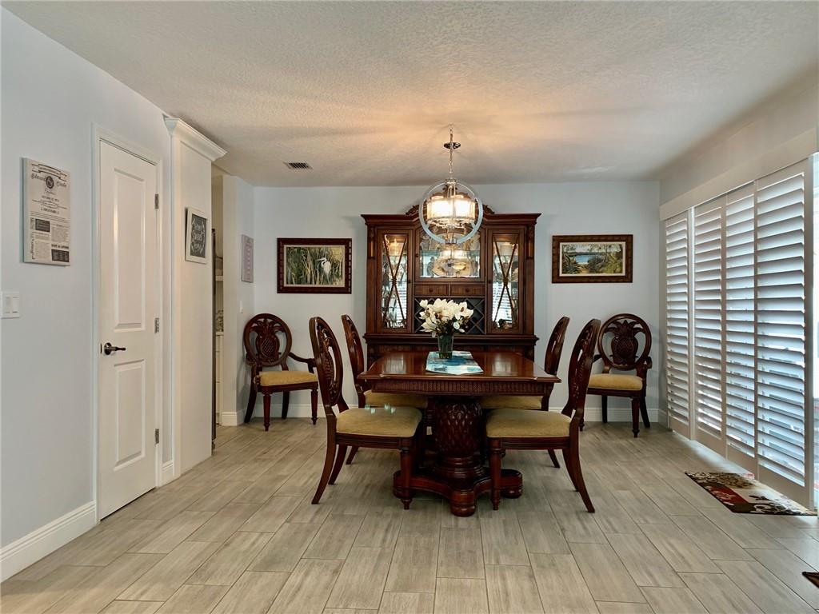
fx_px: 615
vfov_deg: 53.1
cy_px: 307
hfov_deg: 67.3
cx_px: 410
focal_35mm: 26
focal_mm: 4.25
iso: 125
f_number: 1.8
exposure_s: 1/60
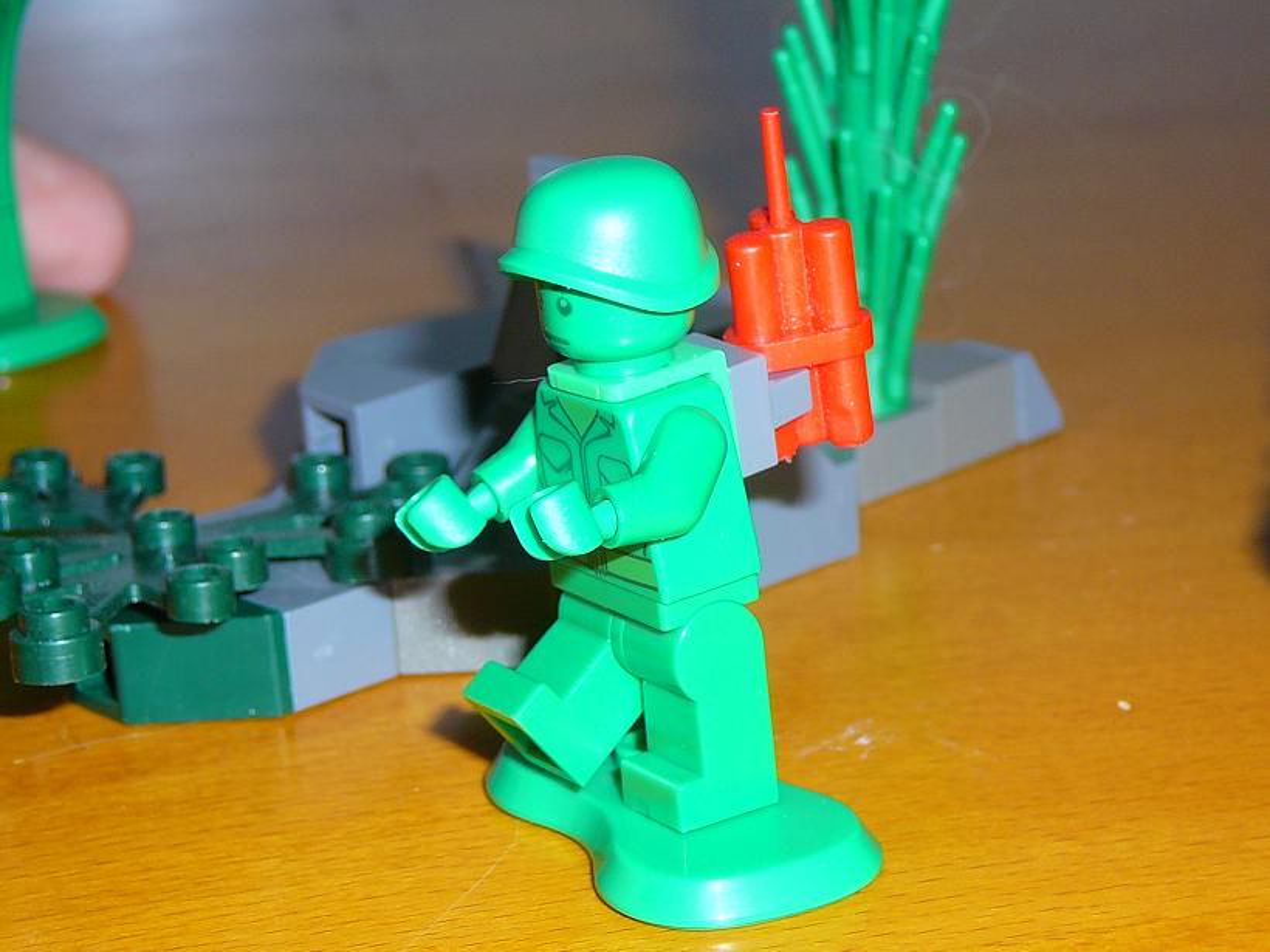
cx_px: 635
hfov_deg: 19.1
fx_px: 3779
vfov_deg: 14.4
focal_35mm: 103
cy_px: 476
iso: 80
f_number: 3.8
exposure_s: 1/30
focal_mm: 12.2
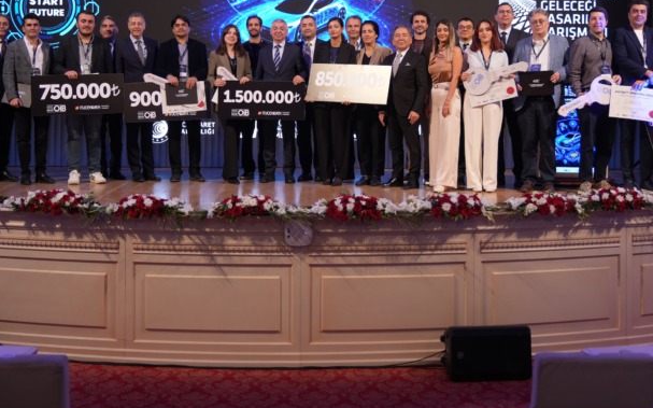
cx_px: 327
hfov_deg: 40.3
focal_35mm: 50
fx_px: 890
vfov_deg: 25.5
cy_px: 97
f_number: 2.8
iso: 800
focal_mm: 32
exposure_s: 1/160
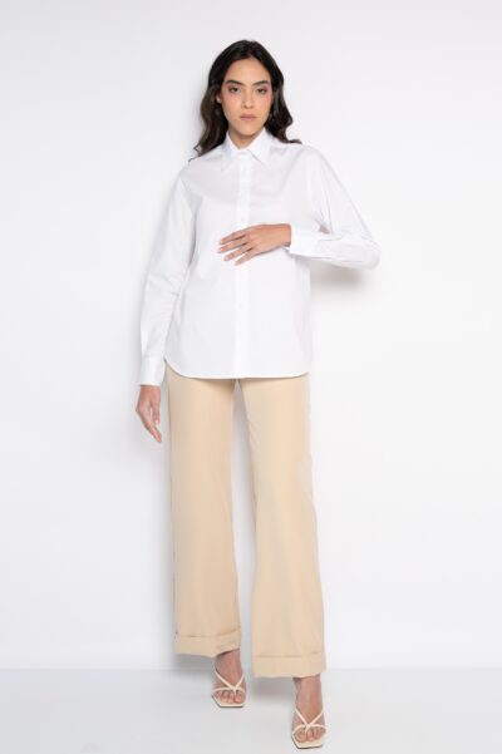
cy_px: 377
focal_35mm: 40
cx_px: 251
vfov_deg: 48.5
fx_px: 838
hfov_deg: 33.4
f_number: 5
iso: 200
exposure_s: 1/125
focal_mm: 40
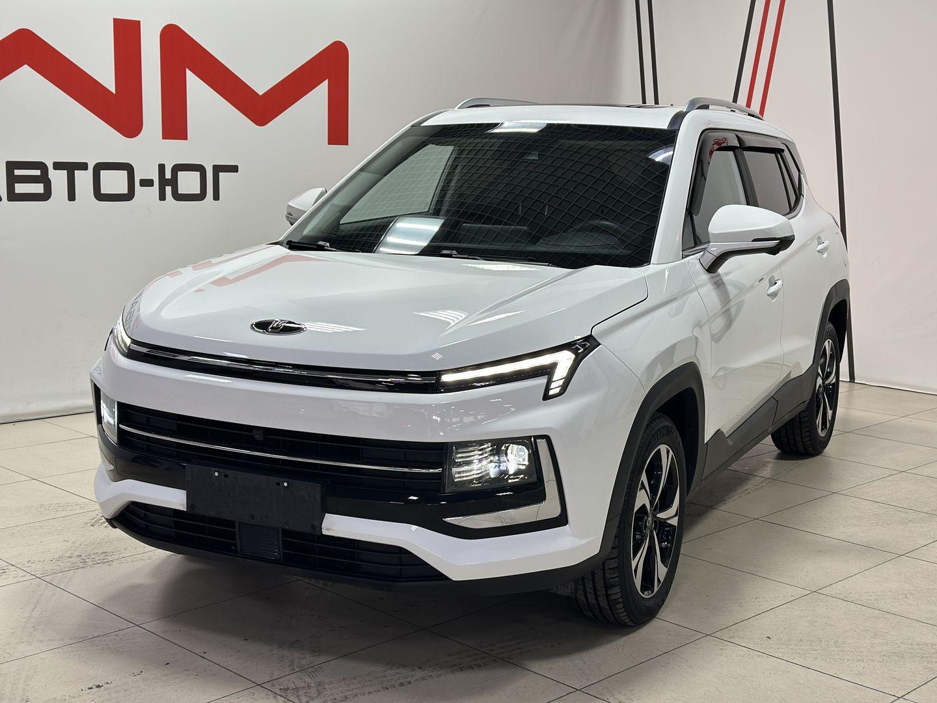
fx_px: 1299
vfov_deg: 30.3
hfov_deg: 39.7
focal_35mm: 48
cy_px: 352
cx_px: 468
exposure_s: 1/108
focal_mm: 6.86
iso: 64
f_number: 1.78
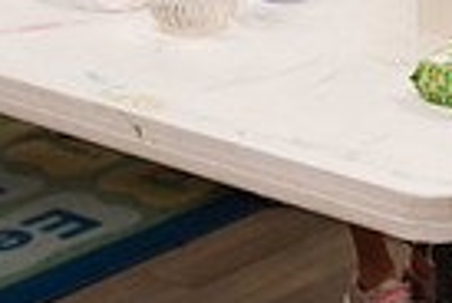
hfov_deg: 13.9
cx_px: 743
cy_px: -277
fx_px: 1699
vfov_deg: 9.6
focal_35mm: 135
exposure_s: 1/125
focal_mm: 30
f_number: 4
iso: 560
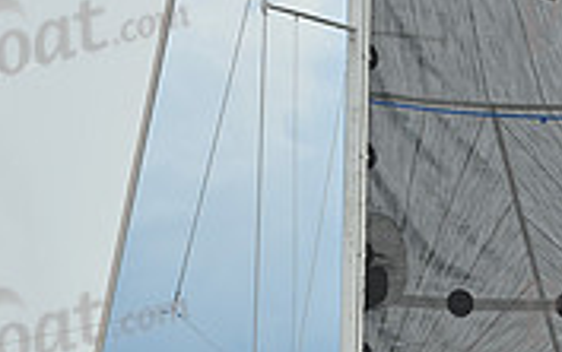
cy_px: 474
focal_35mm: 234
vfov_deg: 5.6
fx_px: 3587
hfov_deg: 9.0
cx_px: 356
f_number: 7.1
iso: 320
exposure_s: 1/1250
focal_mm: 70
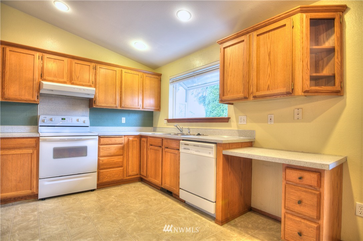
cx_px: 182
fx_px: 196
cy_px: 120
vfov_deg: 63.1
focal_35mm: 20
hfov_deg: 85.5
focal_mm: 13
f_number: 2.8
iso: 100
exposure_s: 1/6
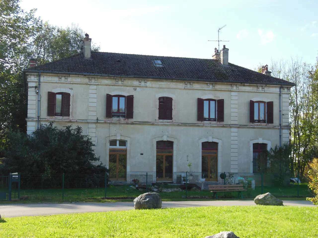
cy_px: 119
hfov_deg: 33.8
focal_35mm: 57
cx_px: 159
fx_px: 524
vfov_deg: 25.7
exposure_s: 1/400
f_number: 4.1
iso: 125
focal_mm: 10.2
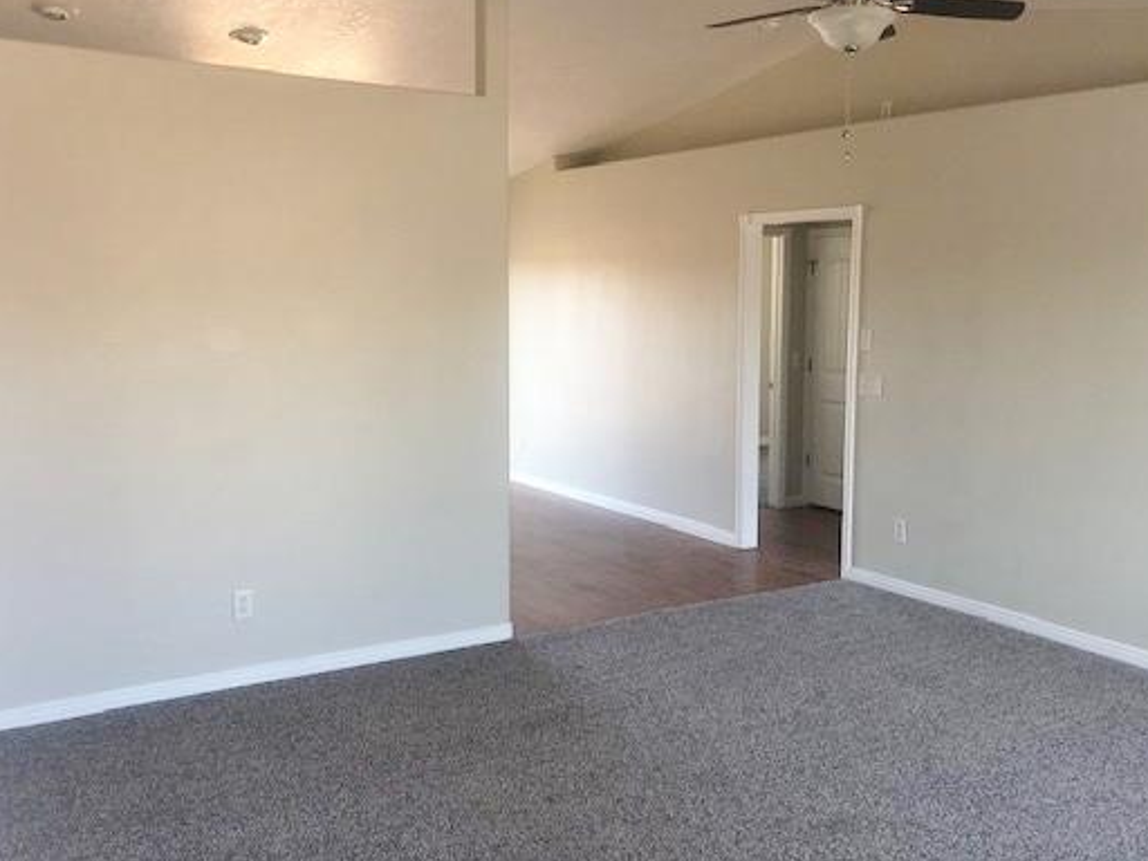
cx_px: 677
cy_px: 437
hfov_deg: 52.3
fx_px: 1161
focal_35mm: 35
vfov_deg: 40.7
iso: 25
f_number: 1.8
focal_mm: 3.99
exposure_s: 1/40
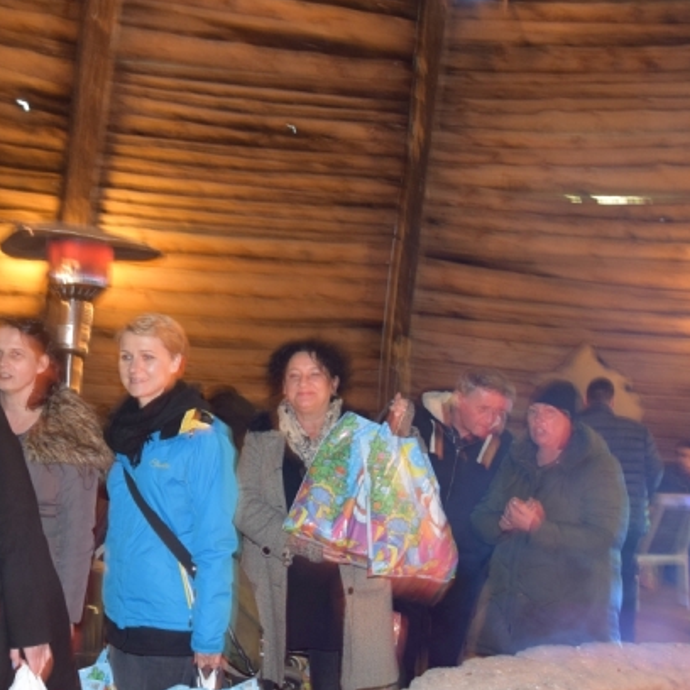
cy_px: 397
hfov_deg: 36.7
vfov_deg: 37.5
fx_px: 1015
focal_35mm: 45
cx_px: 174
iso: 800
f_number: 3.5
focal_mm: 18
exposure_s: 1/6
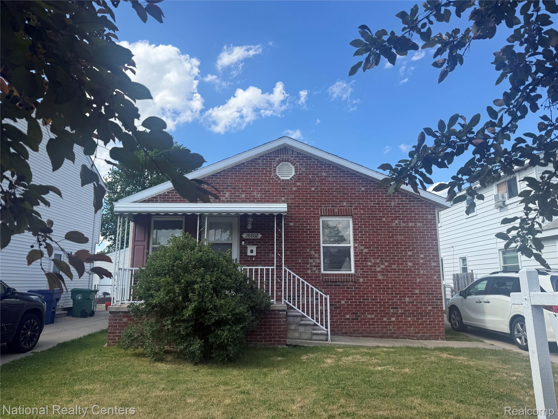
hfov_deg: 71.6
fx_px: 387
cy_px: 210
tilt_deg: +10.7
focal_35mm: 24
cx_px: 279
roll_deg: +0.4
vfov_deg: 56.8
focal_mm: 6.76
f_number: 1.78
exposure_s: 1/2611
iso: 80
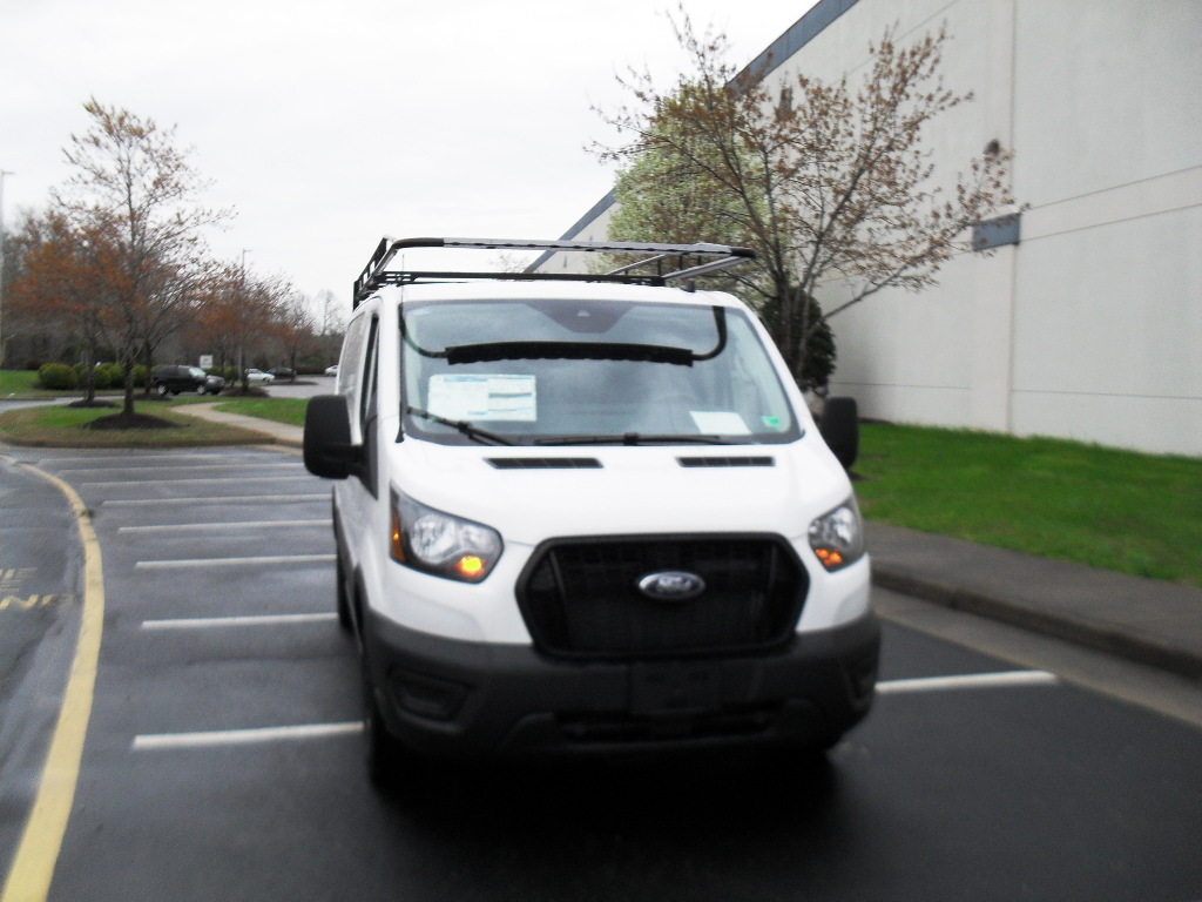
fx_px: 1215
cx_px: 601
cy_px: 451
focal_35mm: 35
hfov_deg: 52.6
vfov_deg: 40.7
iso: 100
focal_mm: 6.3
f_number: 3.2
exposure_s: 1/250
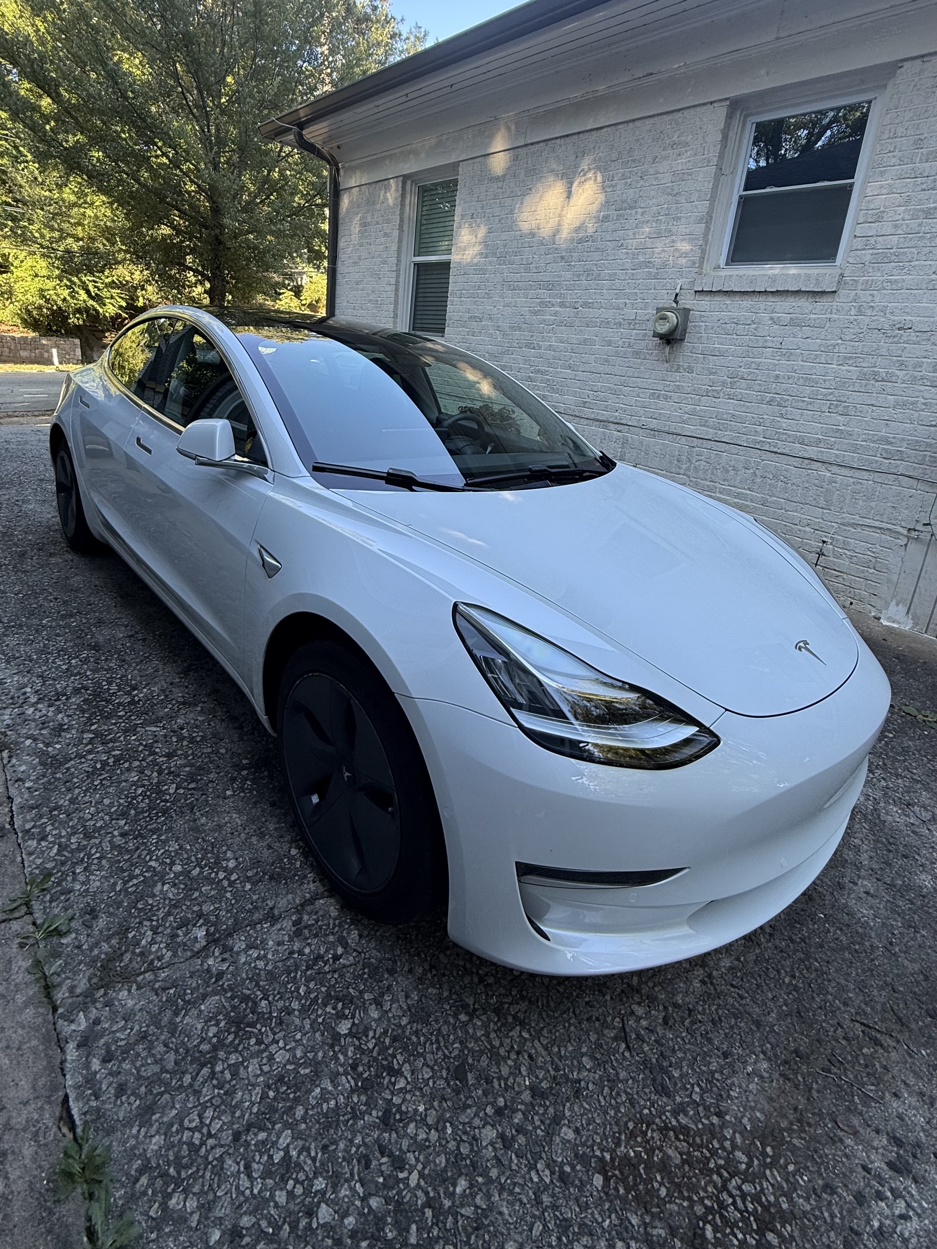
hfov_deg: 85.7
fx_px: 505
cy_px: 624
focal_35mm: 14
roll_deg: -6.1
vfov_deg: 102.1
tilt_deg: -14.5
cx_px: 468
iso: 50
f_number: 2.2
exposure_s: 1/99
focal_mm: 2.22
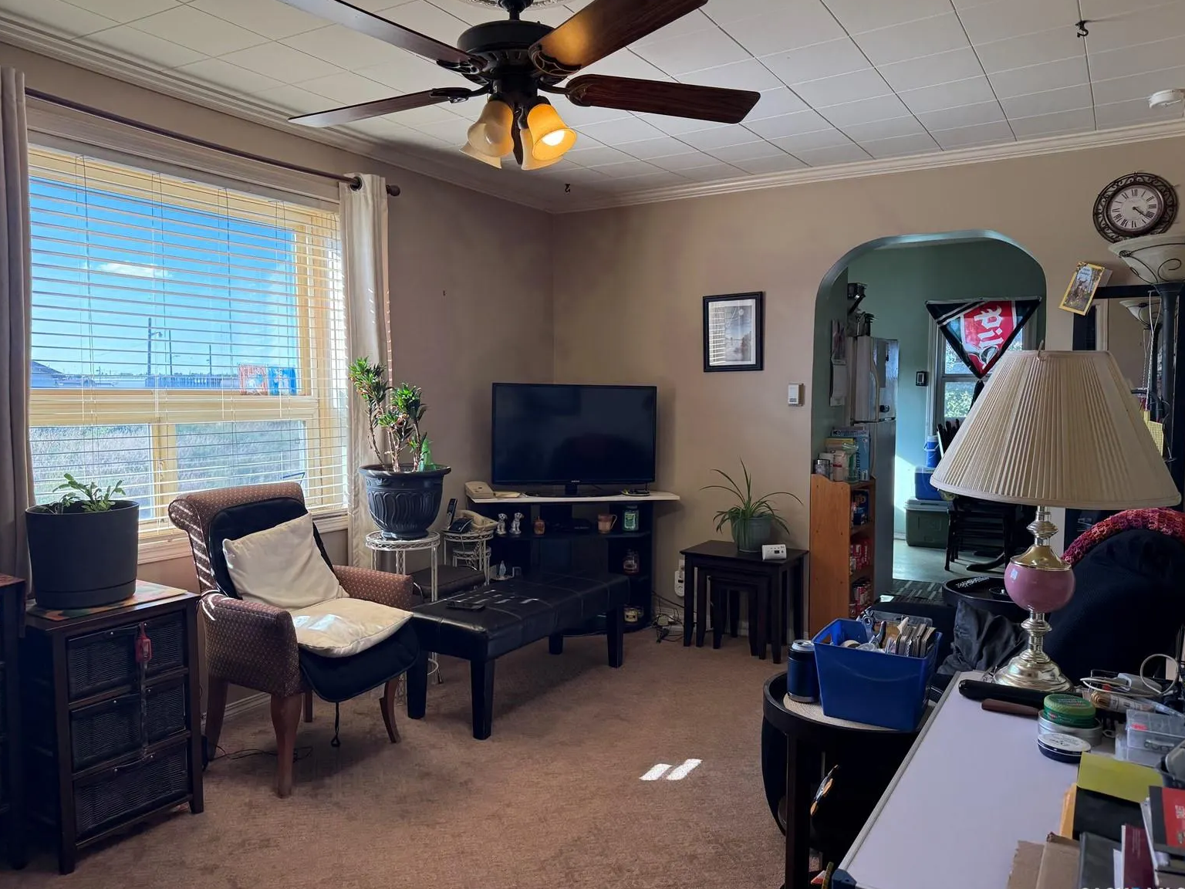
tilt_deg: -3.1
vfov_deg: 54.9
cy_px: 442
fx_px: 856
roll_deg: -0.2
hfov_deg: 69.4
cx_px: 582
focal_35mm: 25
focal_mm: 6.76
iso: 125
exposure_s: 1/231
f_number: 1.78
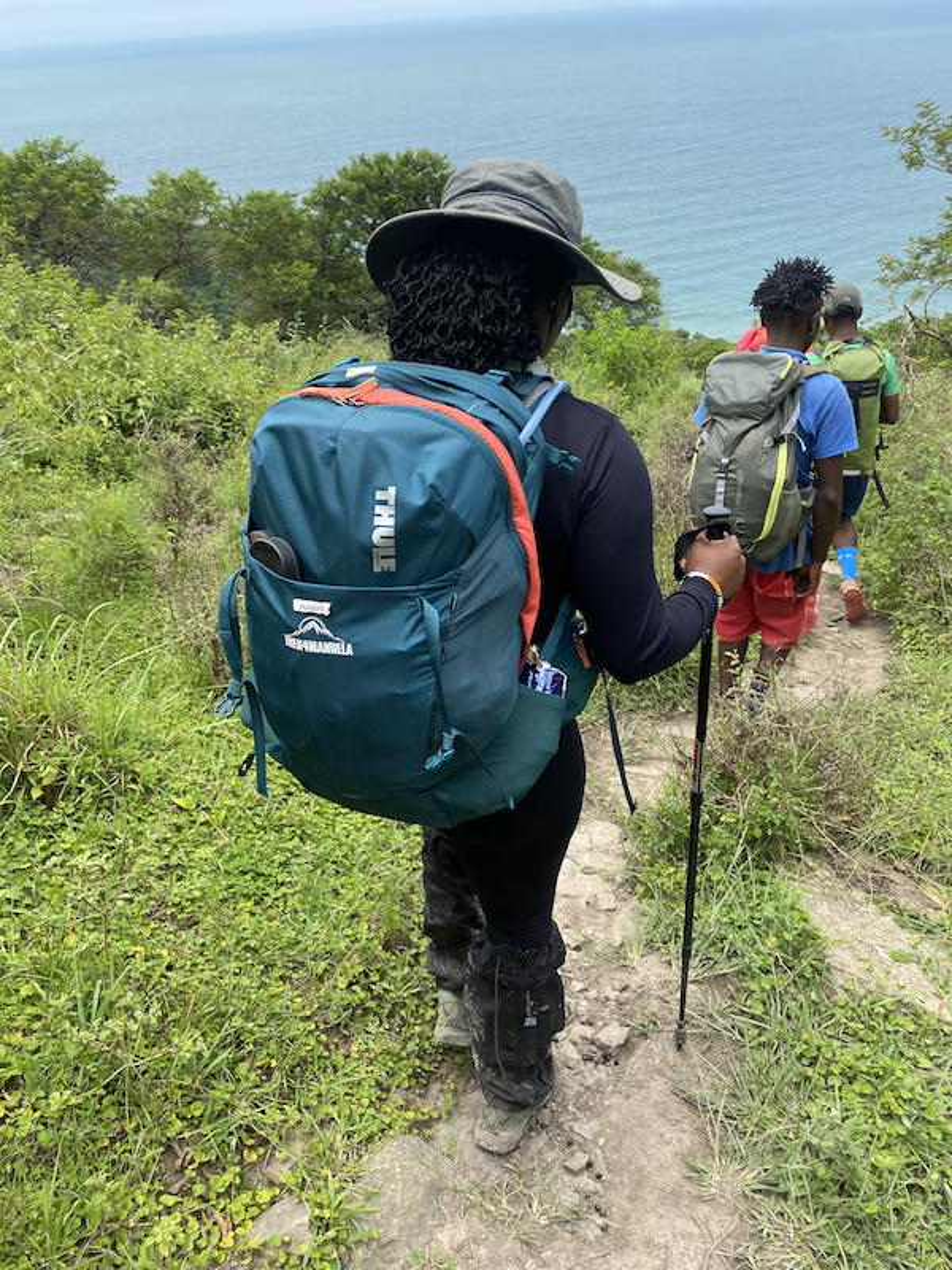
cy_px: 635
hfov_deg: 53.1
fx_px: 953
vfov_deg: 67.3
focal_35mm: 26
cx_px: 476
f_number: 1.8
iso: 32
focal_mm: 4.2
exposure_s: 1/1007
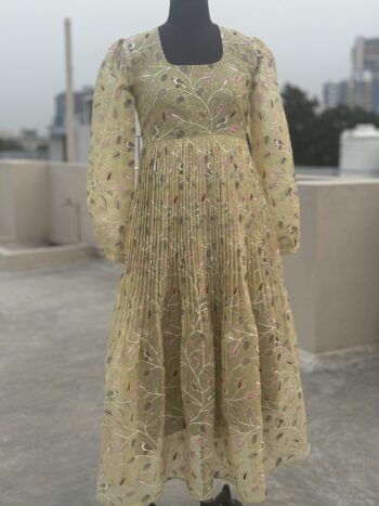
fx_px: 701
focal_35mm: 48
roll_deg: +0.3
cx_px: 190
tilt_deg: -8.8
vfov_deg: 39.7
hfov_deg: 30.3
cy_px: 253
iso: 50
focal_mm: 6.76
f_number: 1.78
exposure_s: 1/121
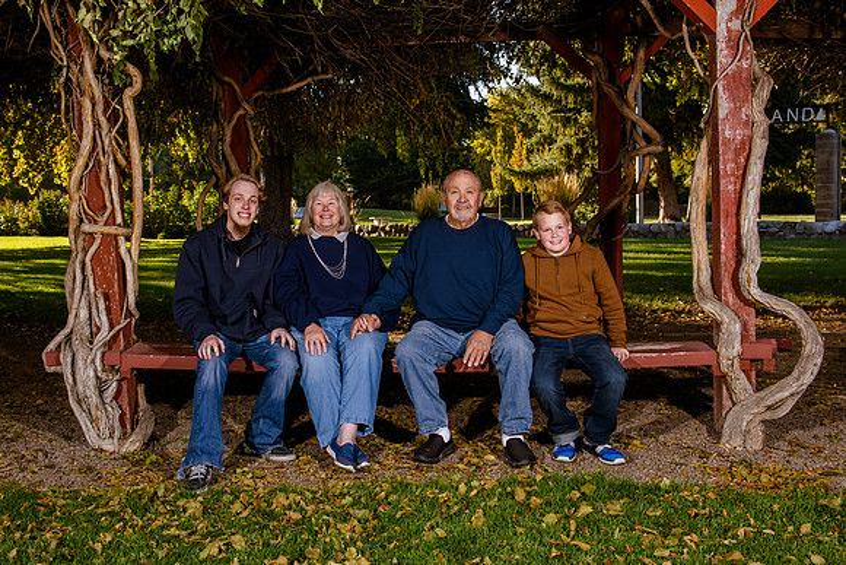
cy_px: 262
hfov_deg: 46.8
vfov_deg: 32.4
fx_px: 971
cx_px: 332
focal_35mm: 41
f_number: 8
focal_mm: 32
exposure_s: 1/200
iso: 500
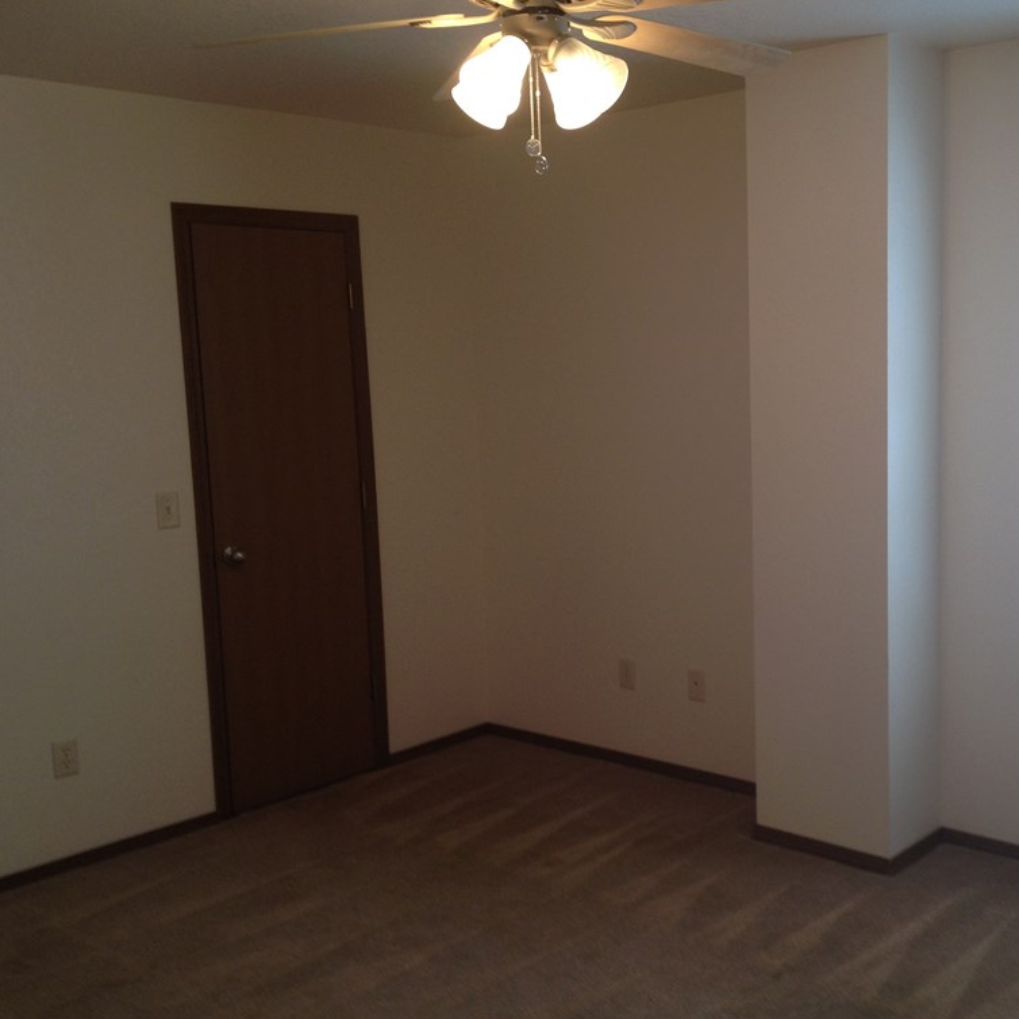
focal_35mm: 42
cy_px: 508
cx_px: 670
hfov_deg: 39.6
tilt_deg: -8.3
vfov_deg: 40.0
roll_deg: +1.7
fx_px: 1399
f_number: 2.4
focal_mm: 4.28
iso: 50
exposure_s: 1/24
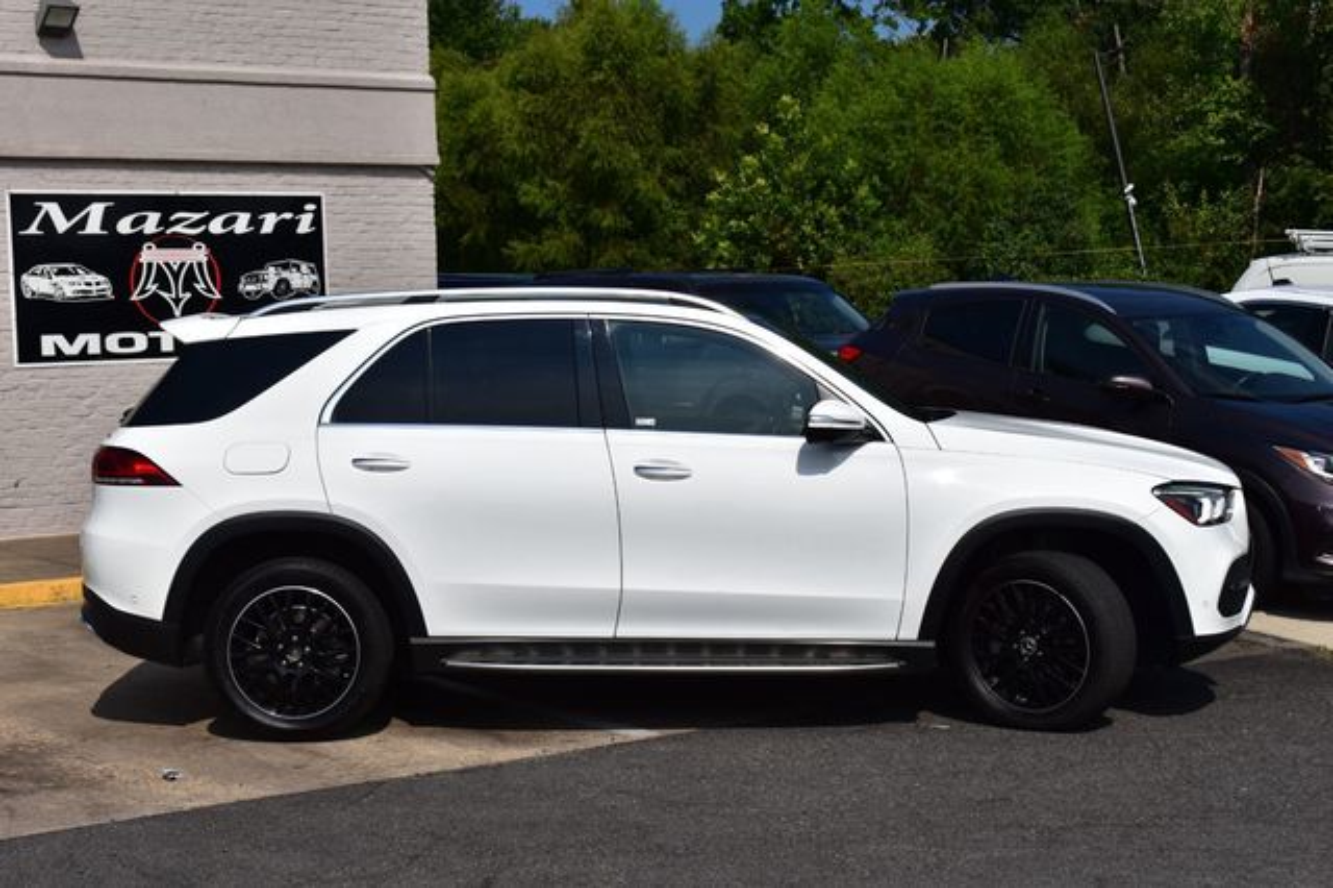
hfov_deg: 33.4
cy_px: 444
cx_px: 666
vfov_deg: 22.6
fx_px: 2220
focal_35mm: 60
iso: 200
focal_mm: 40
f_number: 13
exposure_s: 1/800
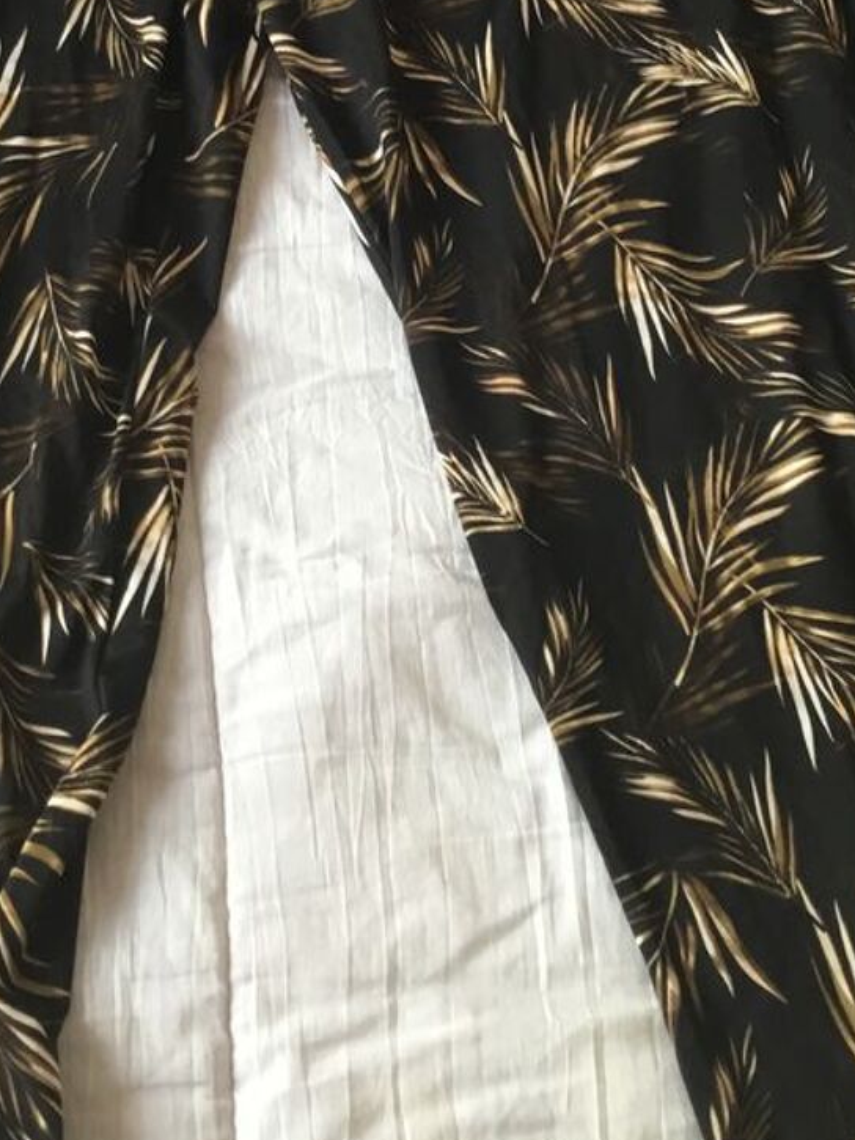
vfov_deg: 33.5
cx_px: 372
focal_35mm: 57
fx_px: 1877
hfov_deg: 25.6
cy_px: 375
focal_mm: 3.3
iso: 80
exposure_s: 1/33
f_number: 2.4
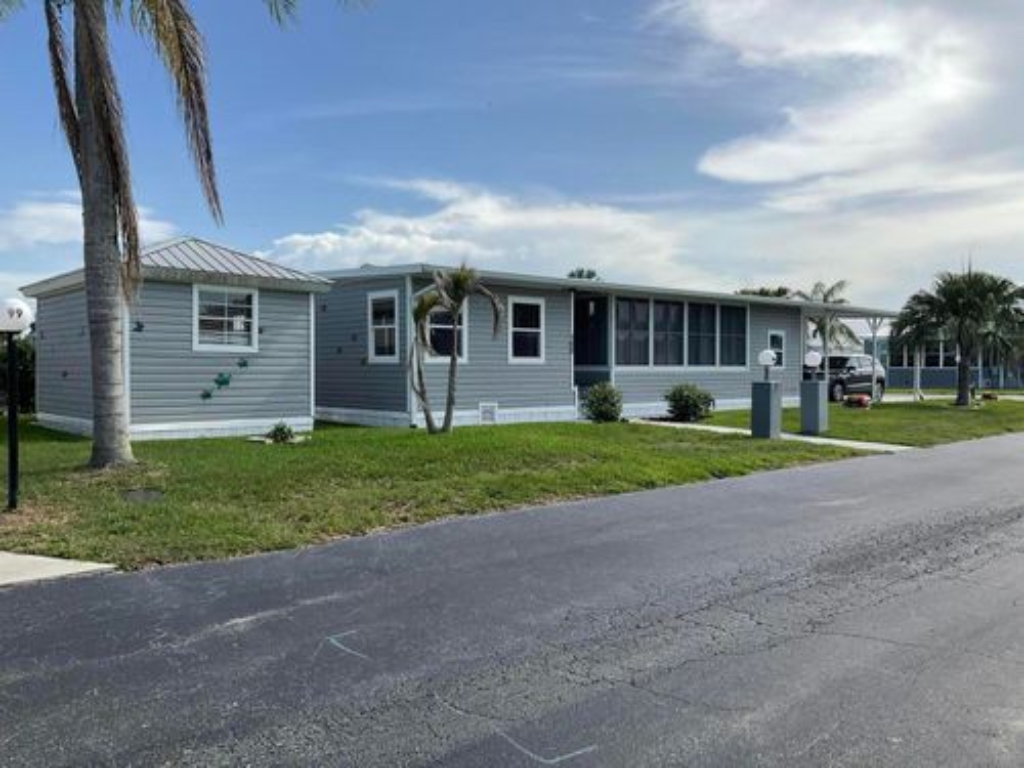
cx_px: 512
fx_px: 858
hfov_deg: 61.7
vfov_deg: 48.2
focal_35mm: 29
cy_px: 384
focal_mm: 3
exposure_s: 1/2227
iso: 16
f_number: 1.8
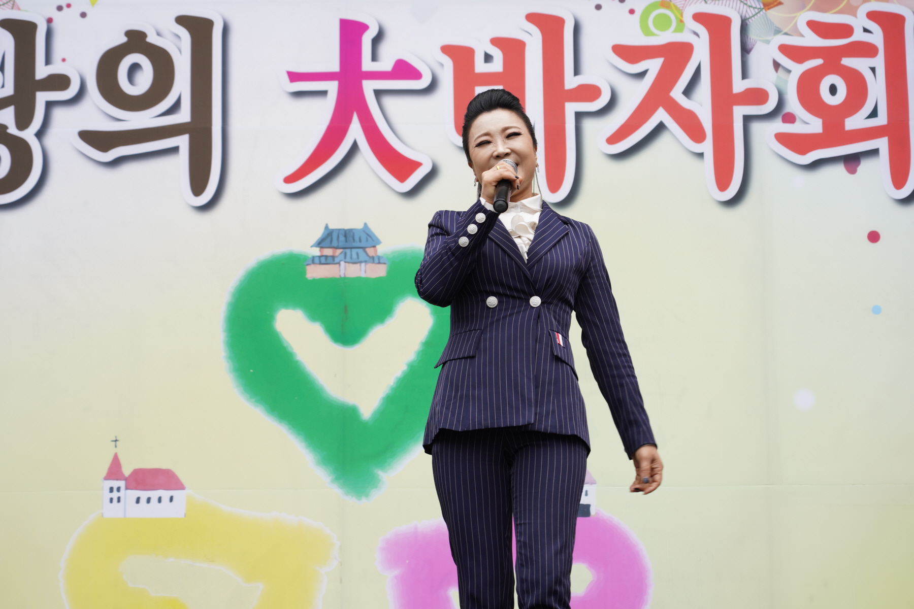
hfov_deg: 19.5
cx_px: 457
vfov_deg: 13.0
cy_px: 304
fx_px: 2666
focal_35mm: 105
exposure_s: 1/125
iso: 200
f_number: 5
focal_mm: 105
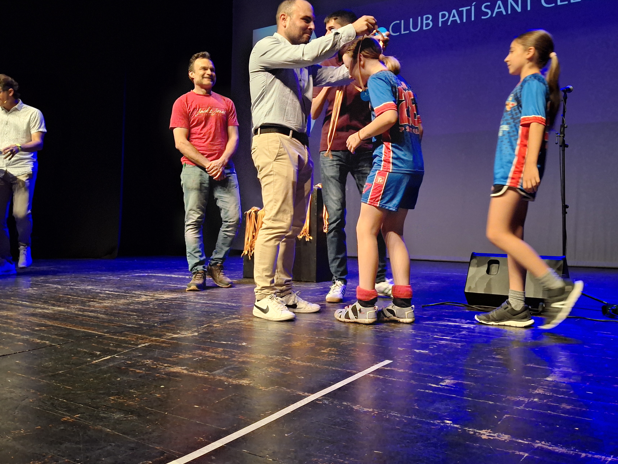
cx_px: 332
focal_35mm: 30
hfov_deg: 59.9
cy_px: 195
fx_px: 536
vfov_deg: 46.6
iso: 200
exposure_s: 1/50
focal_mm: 4.69
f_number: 1.8
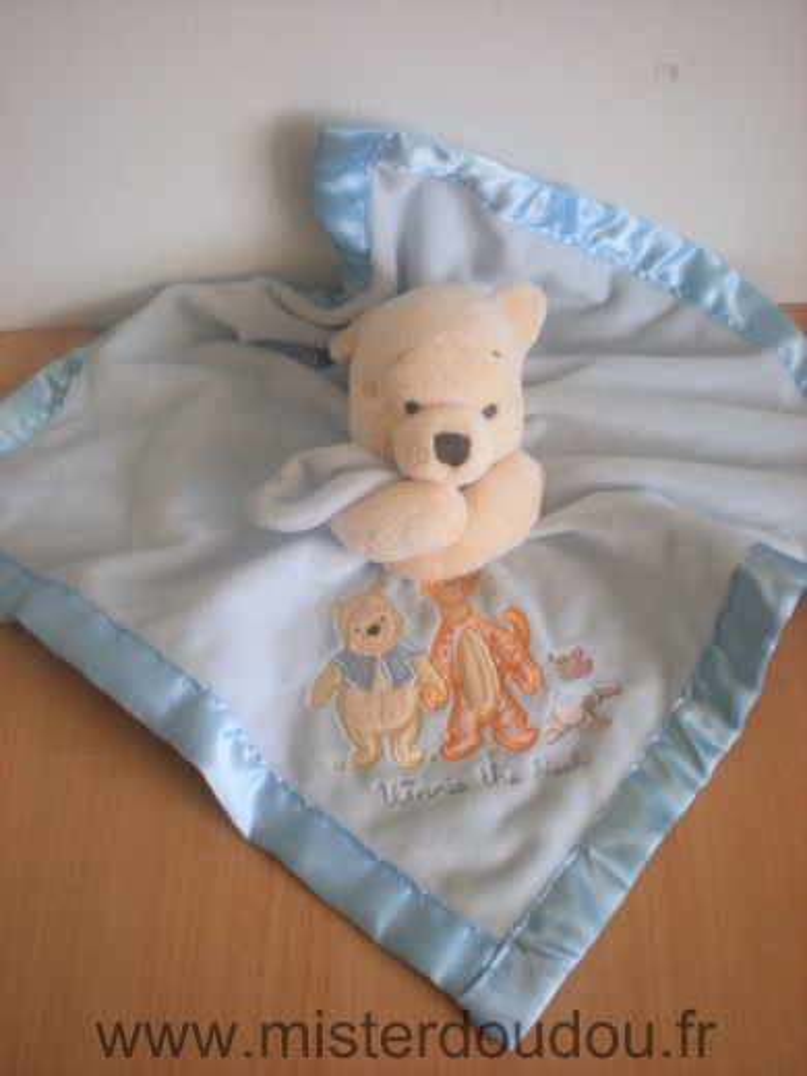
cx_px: 404
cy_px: 538
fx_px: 1181
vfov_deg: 49.0
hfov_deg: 37.7
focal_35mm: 38
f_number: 3.1
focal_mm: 6.3
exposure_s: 1/52.8
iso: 91
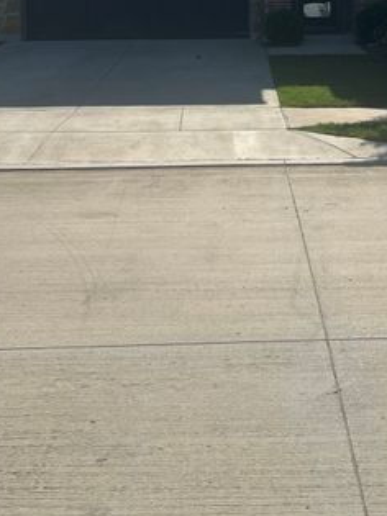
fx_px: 820
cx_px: 285
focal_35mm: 55
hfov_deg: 26.2
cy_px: 35
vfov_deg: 32.9
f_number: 1.5
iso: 50
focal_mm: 5.7
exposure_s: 1/8000
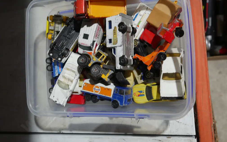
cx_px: 115
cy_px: 60
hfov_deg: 48.2
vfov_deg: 31.2
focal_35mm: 41
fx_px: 254
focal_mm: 19
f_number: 4.1
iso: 400
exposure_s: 1/60
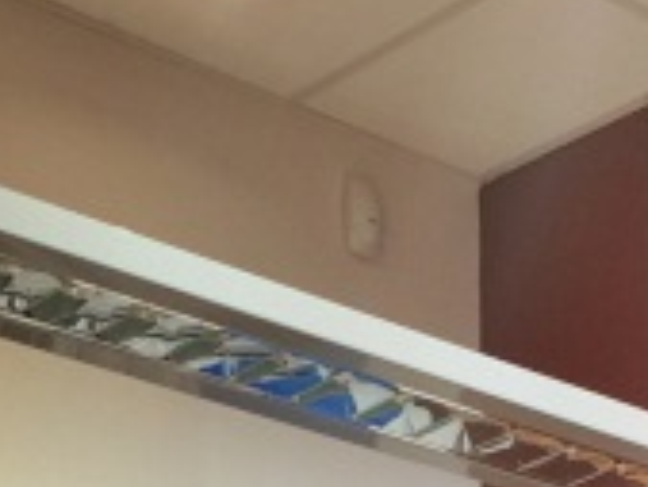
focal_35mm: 137
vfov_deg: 10.3
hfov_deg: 13.6
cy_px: 855
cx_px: 966
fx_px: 2566
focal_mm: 4.15
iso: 50
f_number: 2.2
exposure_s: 1/15
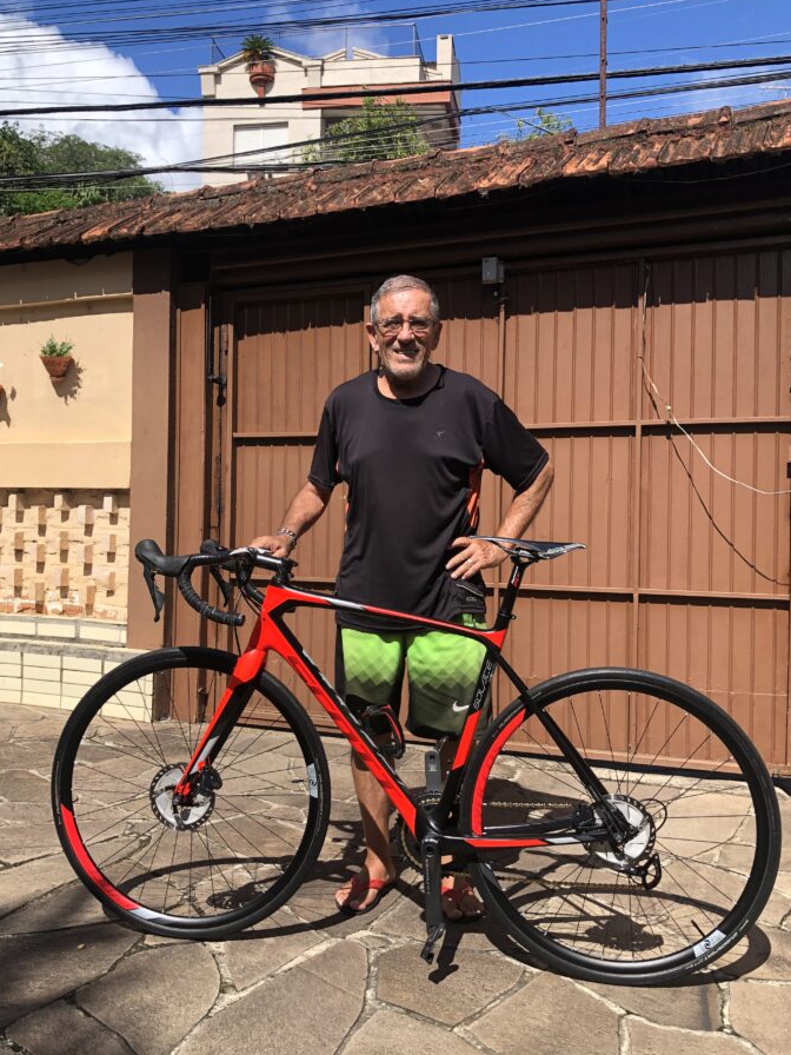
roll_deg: -1.1
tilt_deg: +0.1
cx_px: 407
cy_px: 536
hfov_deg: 46.8
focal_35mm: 30
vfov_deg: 60.0
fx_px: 914
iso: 20
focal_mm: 4
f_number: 1.8
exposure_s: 1/1389
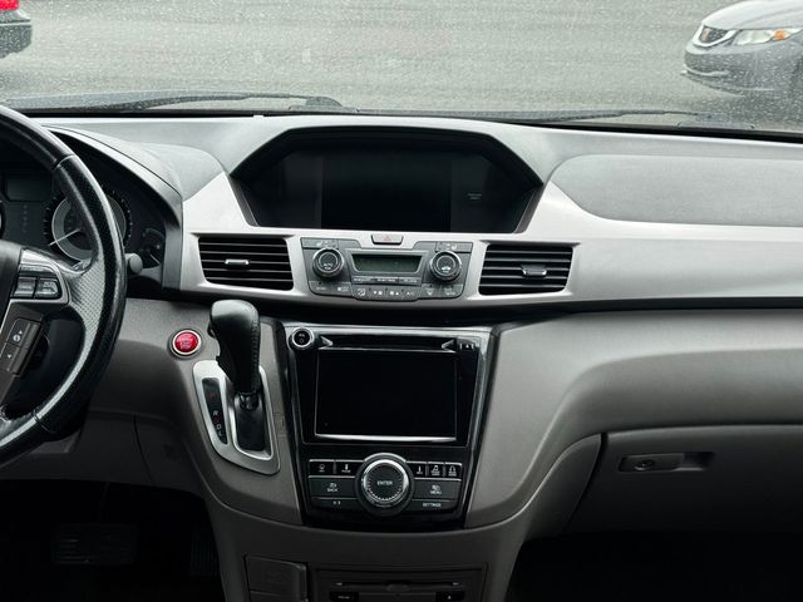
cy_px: 301
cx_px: 402
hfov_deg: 39.7
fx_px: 1113
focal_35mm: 48
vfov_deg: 30.3
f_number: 1.78
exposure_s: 1/558
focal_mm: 6.76
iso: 64
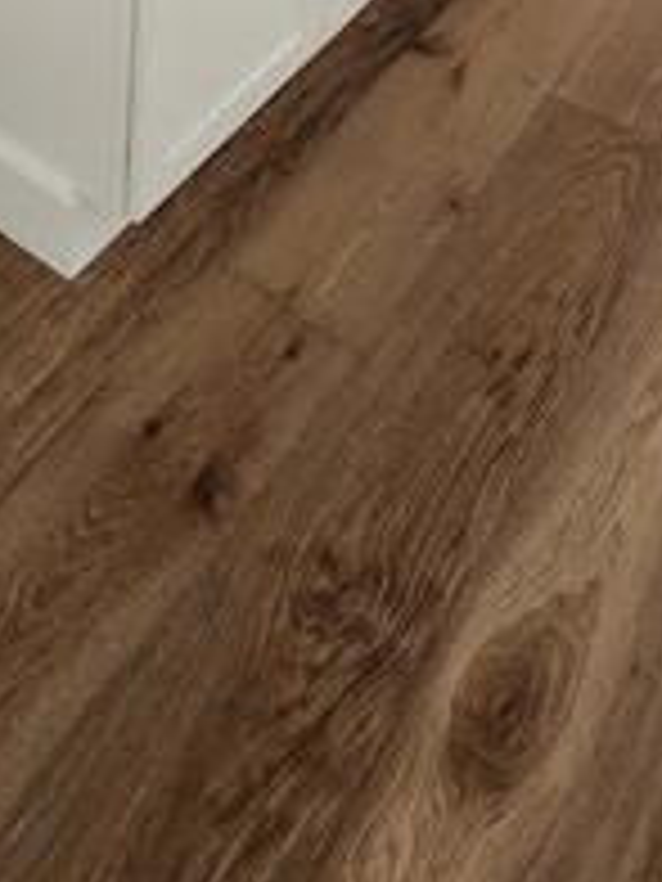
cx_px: 126
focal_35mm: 51
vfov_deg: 24.3
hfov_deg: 27.9
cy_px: -580
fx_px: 1300
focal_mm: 1.74
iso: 200
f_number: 2.2
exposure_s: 1/60
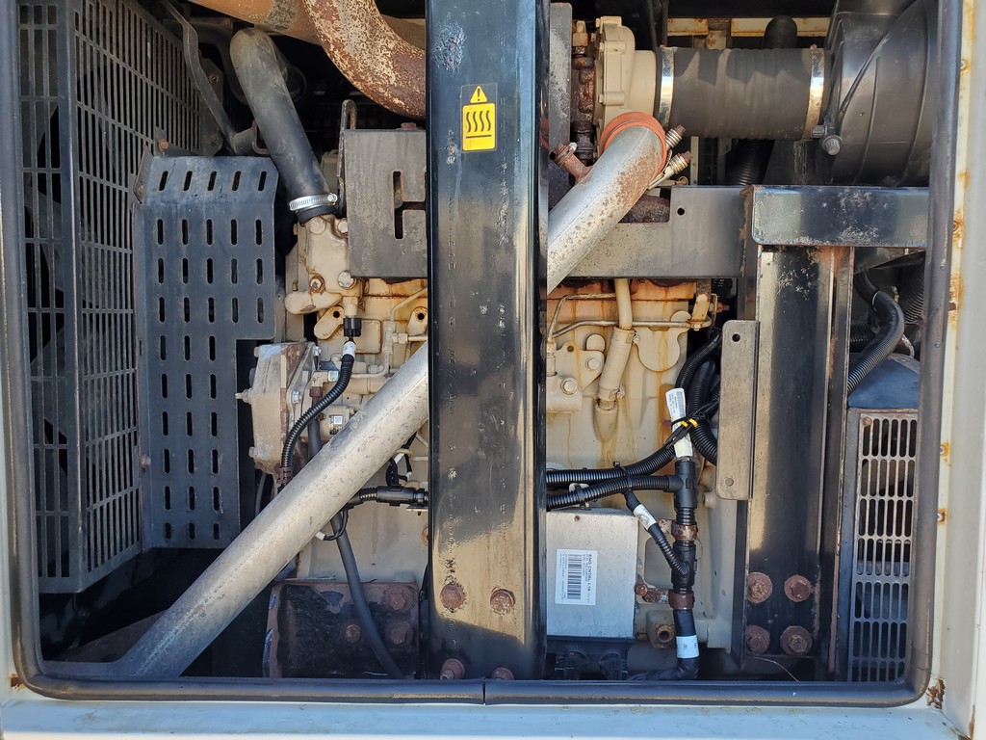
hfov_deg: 67.3
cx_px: 493
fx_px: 741
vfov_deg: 53.1
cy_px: 370
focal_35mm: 26
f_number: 2.4
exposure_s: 1/120
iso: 100
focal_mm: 4.3
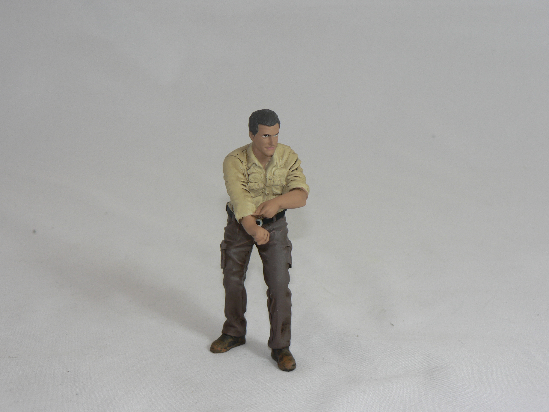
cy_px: 206
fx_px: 1475
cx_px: 274
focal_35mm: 93
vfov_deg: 15.9
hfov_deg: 21.1
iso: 80
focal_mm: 15.5
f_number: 3.2
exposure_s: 1/60
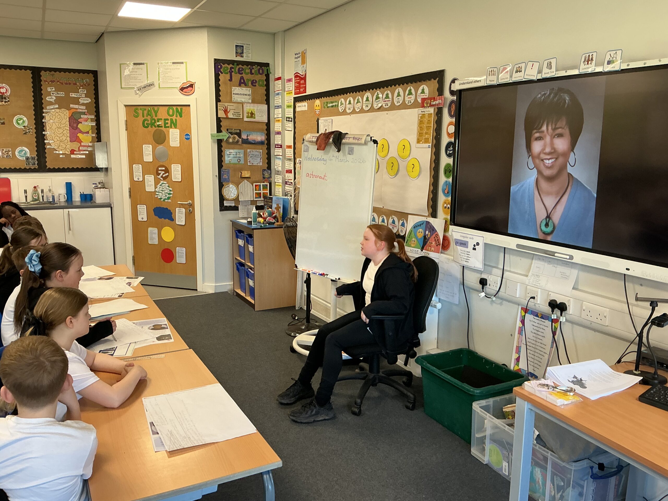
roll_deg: -0.4
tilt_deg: -12.3
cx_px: 334
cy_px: 250
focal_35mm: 29
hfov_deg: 61.7
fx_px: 560
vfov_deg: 48.2
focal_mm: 3
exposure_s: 1/60
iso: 80
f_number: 1.8
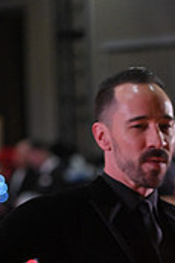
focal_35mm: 410
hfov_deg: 3.3
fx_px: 2995
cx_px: 218
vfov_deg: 5.0
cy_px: 424
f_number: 4
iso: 2000
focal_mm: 122
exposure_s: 1/320
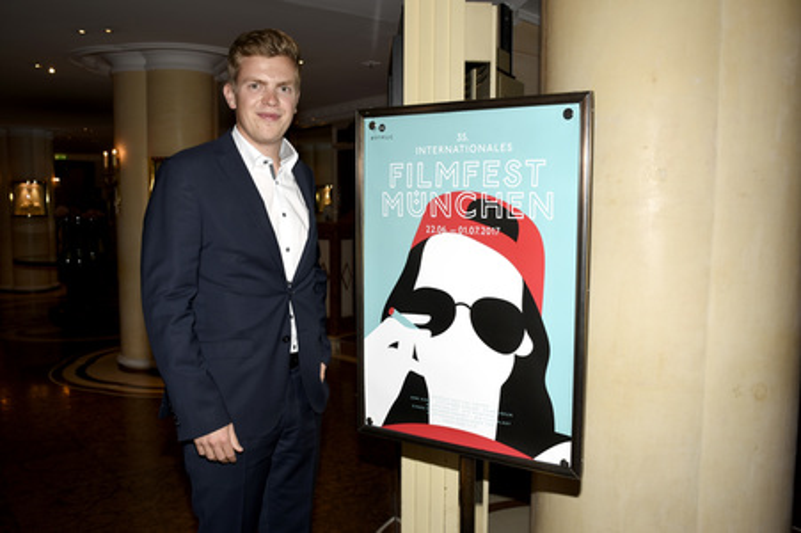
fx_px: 667
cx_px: 400
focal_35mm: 30
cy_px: 266
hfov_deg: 62.0
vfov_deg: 43.5
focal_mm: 20
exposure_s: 1/100
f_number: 4.5
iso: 100
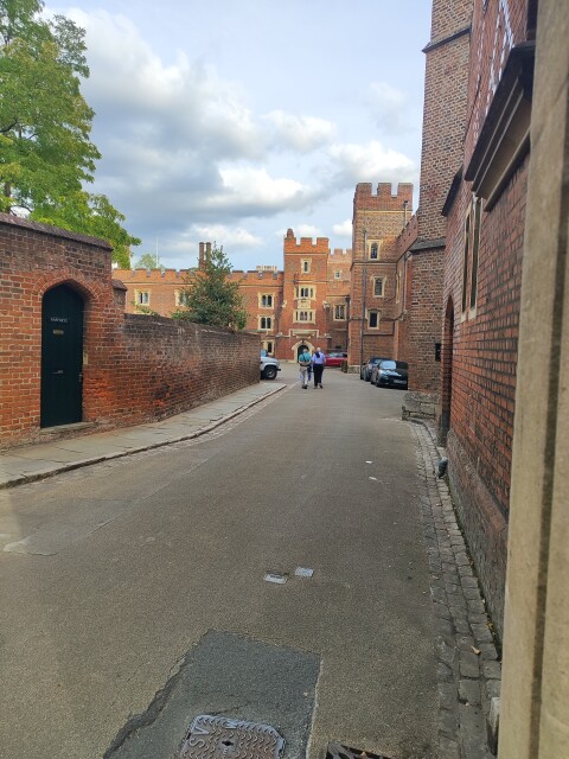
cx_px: 284
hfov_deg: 56.8
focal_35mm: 24
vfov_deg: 71.6
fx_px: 526
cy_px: 380
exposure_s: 1/310
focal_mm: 5.89
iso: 50
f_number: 1.89
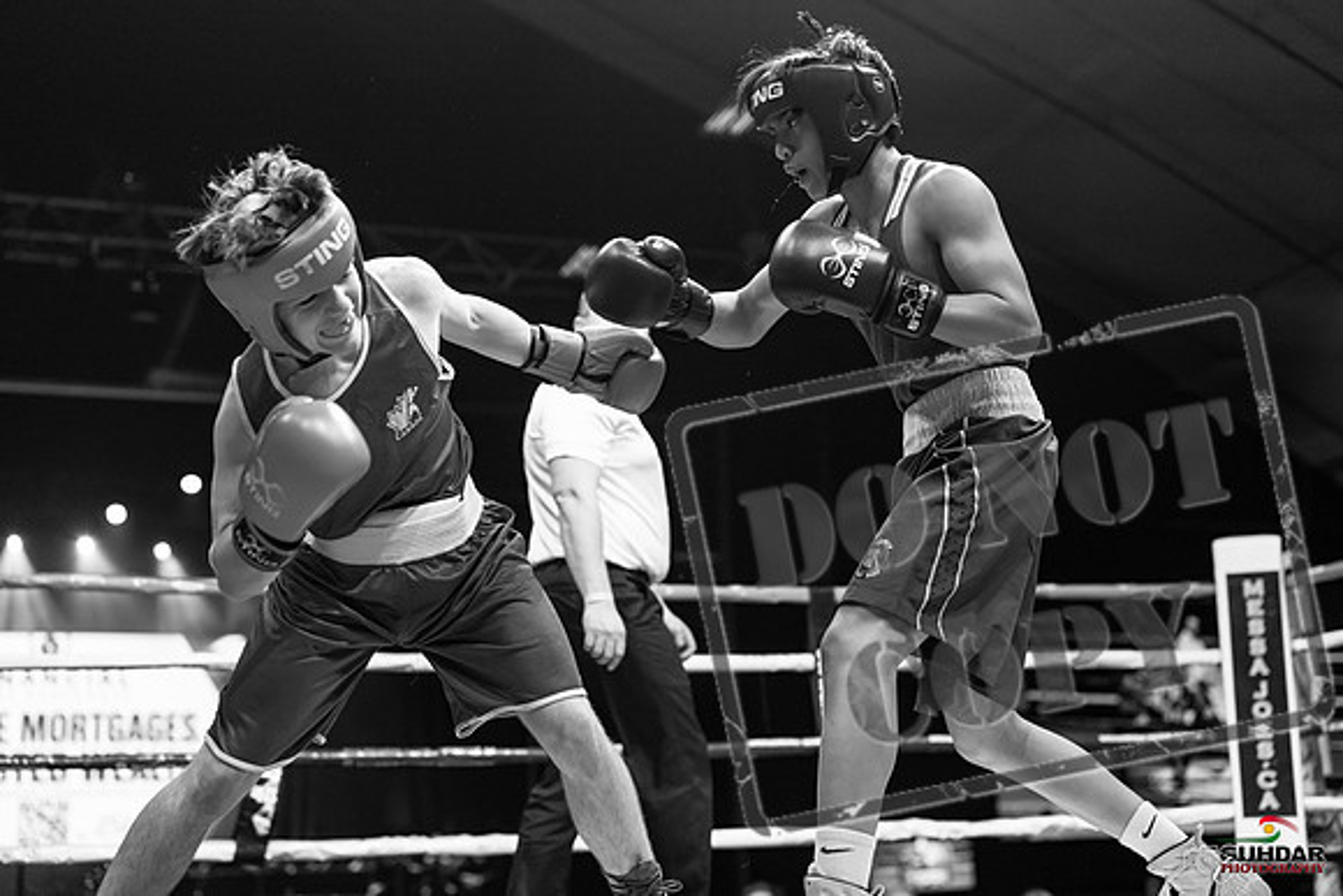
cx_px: 672
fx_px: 1866
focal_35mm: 50
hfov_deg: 39.6
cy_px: 448
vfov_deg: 27.0
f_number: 2.5
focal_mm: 50
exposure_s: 1/1000
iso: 3200
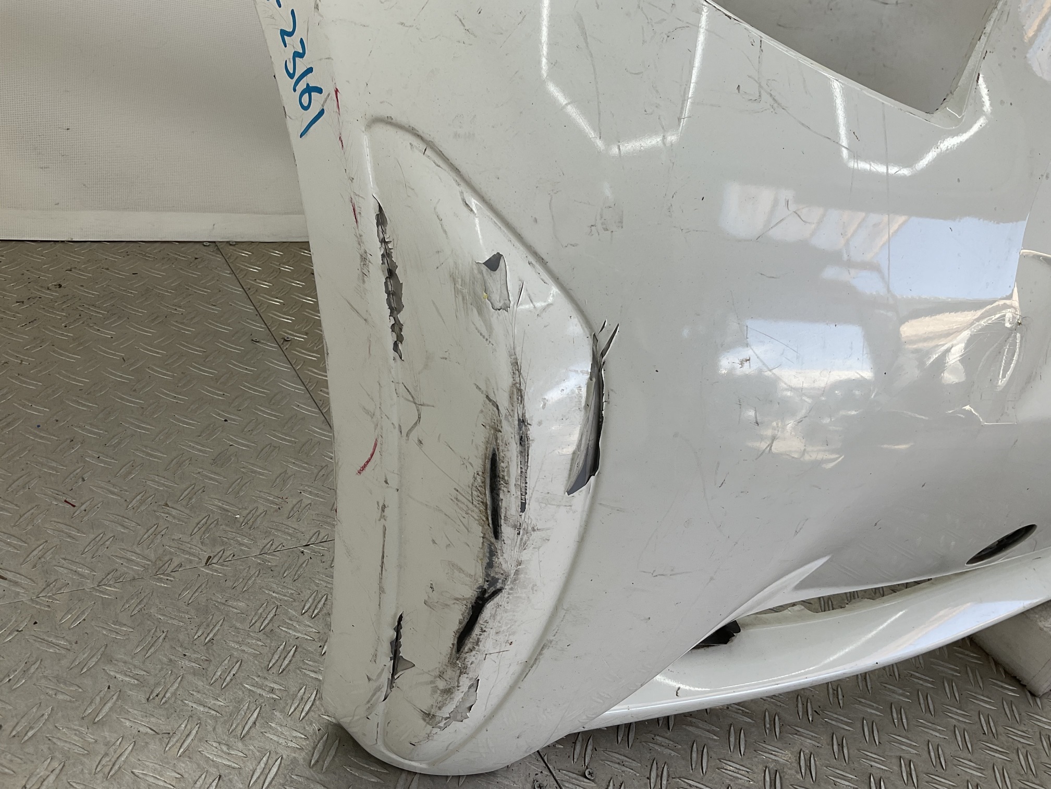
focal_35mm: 29
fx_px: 880
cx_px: 526
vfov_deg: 48.2
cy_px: 394
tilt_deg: -29.9
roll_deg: -20.4
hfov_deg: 61.7
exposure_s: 1/180
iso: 16
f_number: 1.8
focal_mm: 3
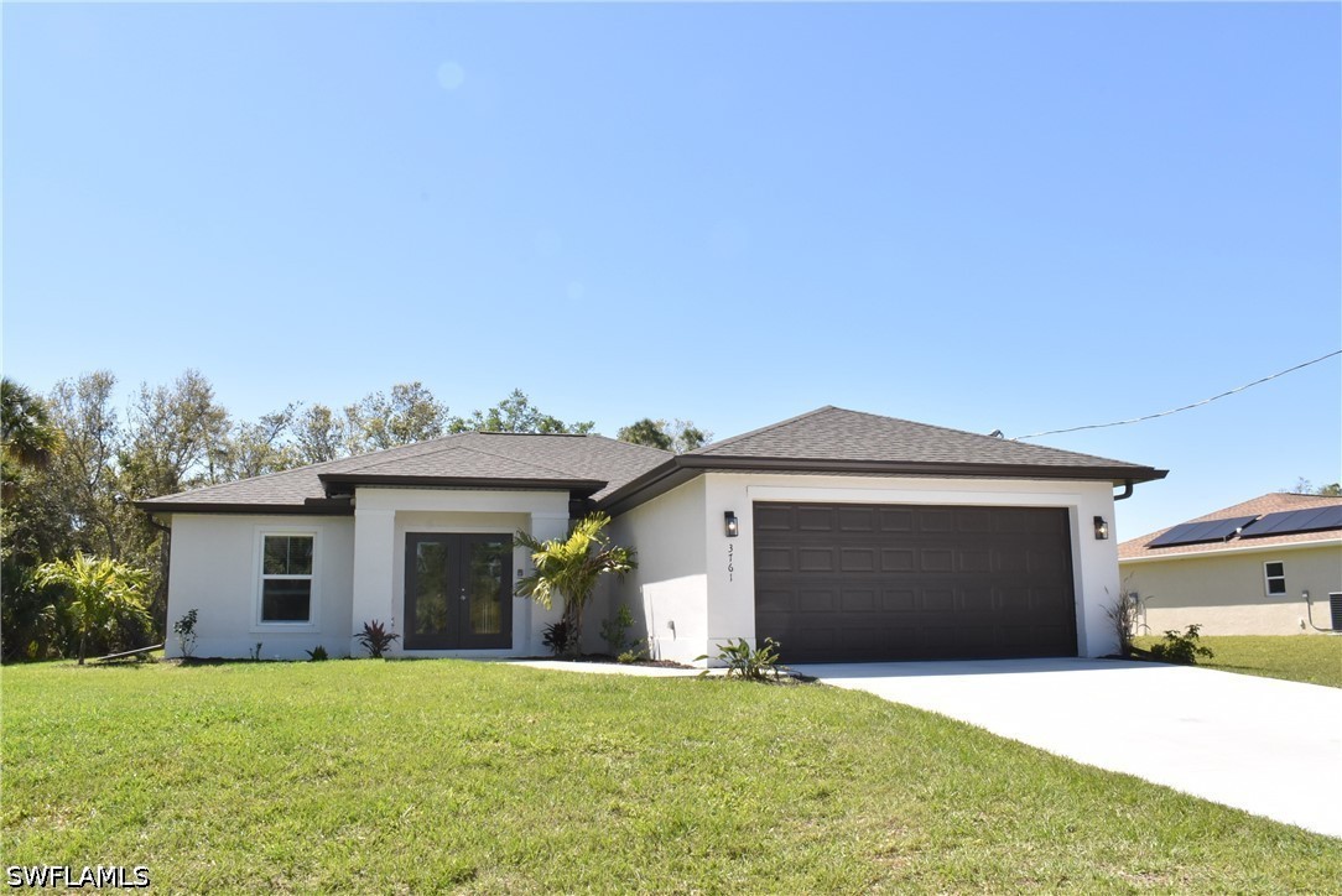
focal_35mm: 27
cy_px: 448
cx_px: 671
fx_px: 1007
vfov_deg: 48.0
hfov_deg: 67.4
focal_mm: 18
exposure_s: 1/200
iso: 800
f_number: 22
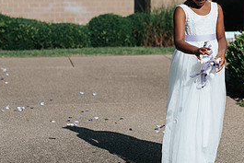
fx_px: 753
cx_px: 198
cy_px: 35
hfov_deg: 18.2
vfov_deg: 12.3
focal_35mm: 111
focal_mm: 50
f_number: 2.5
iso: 100
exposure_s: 1/4000
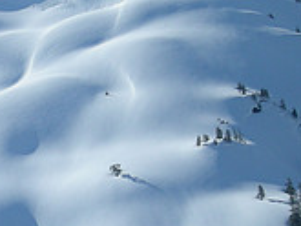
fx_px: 1070
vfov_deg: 12.0
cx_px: 7
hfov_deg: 15.7
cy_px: 178
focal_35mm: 123
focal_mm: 5.7
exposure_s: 1/430
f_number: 5.7
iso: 50
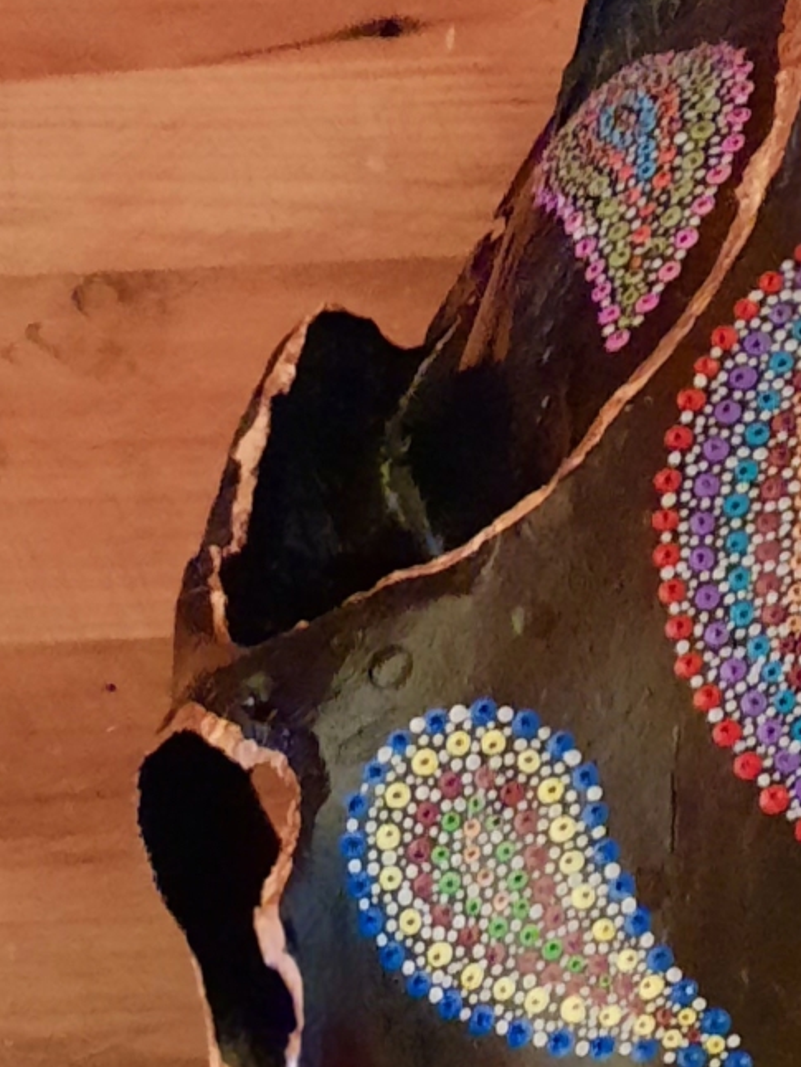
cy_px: 1855
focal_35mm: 99
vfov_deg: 16.8
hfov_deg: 14.7
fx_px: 3052
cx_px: 816
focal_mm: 4.6
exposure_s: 1/10
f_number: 2
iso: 800
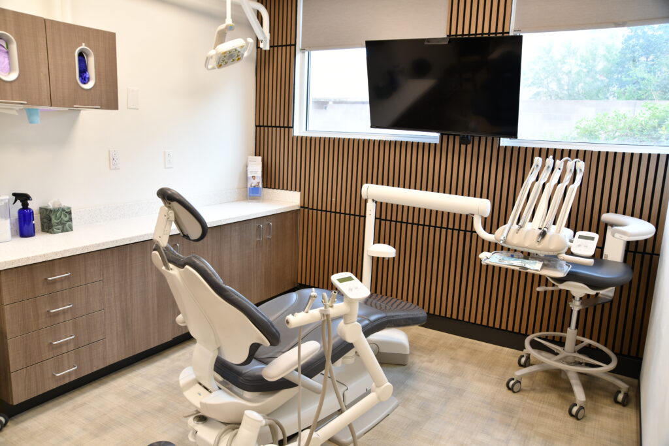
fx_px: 446
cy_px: 223
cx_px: 334
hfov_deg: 73.7
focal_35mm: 24
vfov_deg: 53.1
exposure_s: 1/13
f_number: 5.6
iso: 200
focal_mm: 24
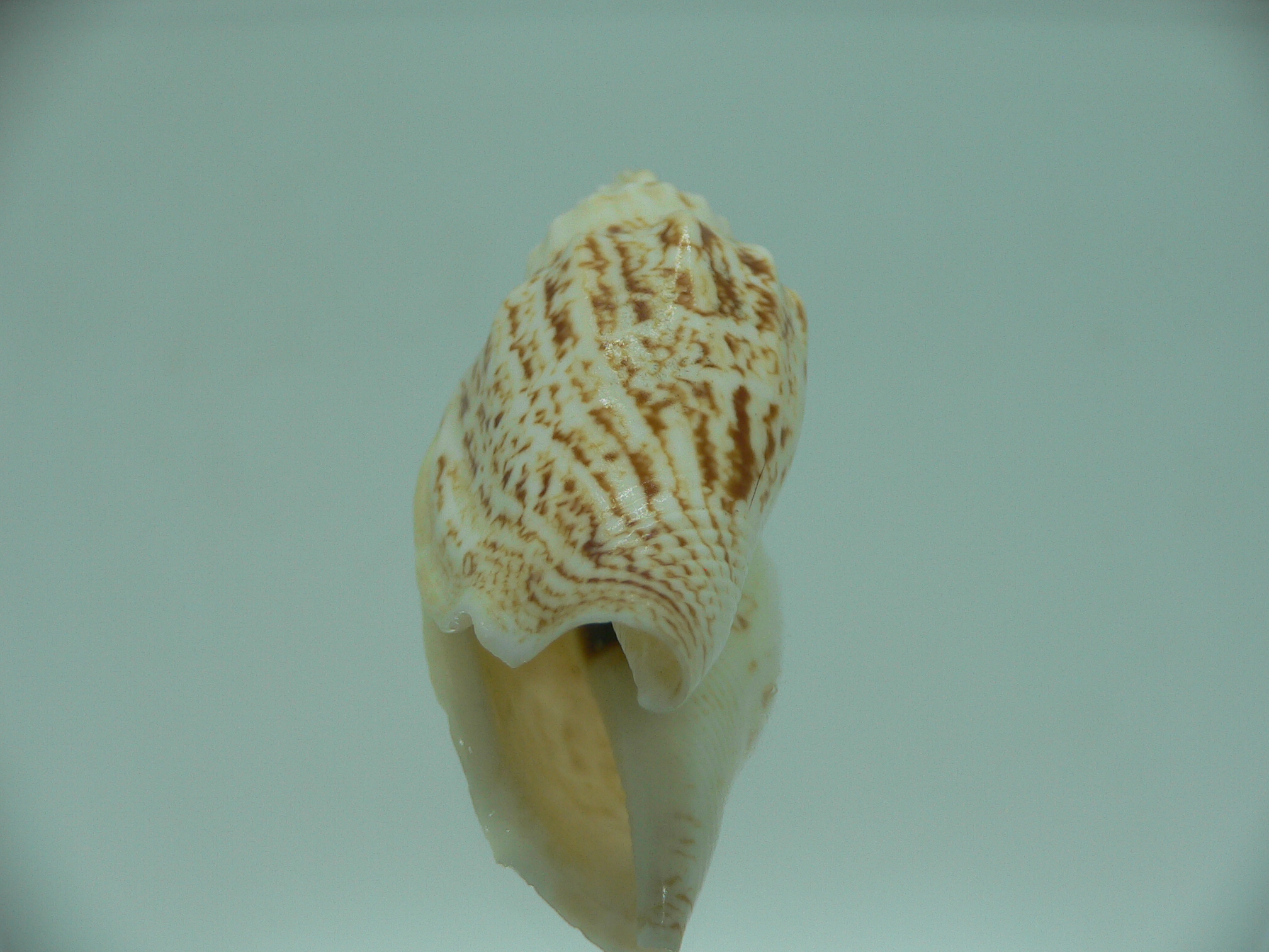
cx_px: 634
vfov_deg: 40.7
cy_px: 476
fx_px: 1283
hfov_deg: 52.6
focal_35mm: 35
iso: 80
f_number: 2.8
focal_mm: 4.6
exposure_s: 1/80
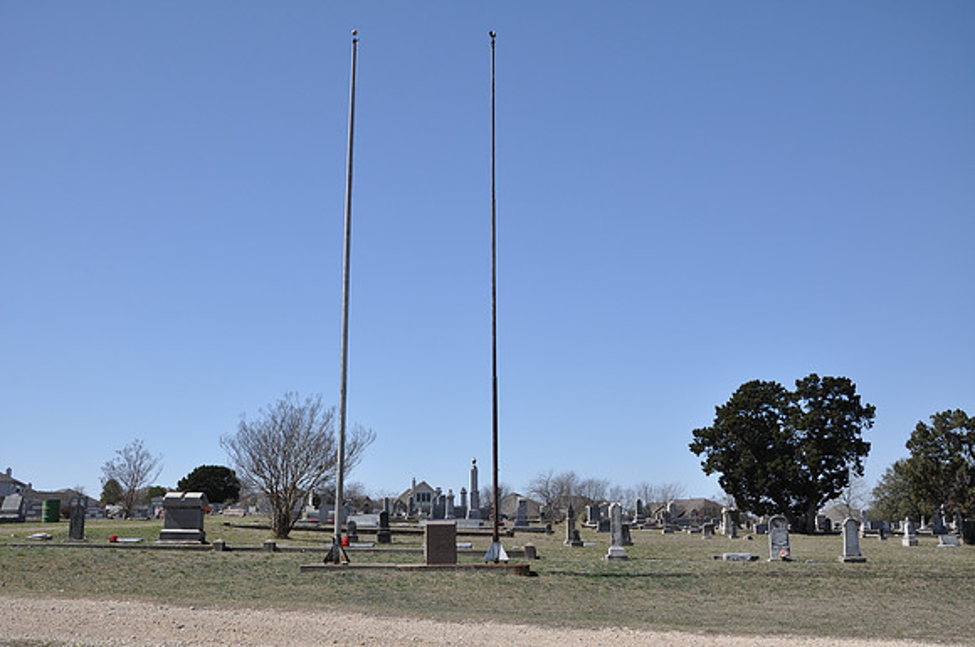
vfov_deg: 39.9
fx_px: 892
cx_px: 488
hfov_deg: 57.3
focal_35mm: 33
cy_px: 324
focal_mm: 22
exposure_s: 1/320
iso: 200
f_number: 9
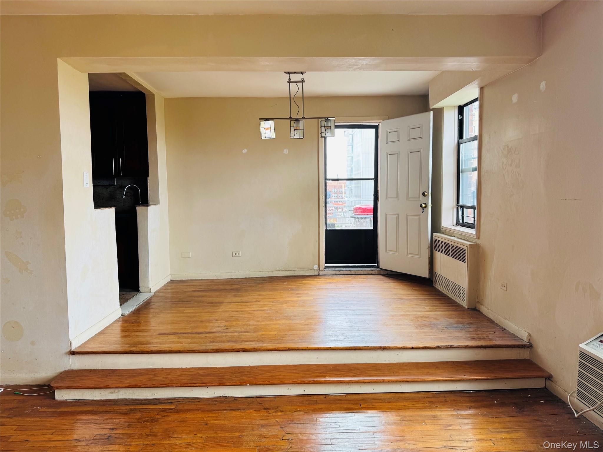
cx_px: 302
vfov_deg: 56.8
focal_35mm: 24
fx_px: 418
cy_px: 226
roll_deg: +0.8
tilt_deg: -4.2
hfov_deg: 71.6
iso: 80
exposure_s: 1/121
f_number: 1.78
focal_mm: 6.76
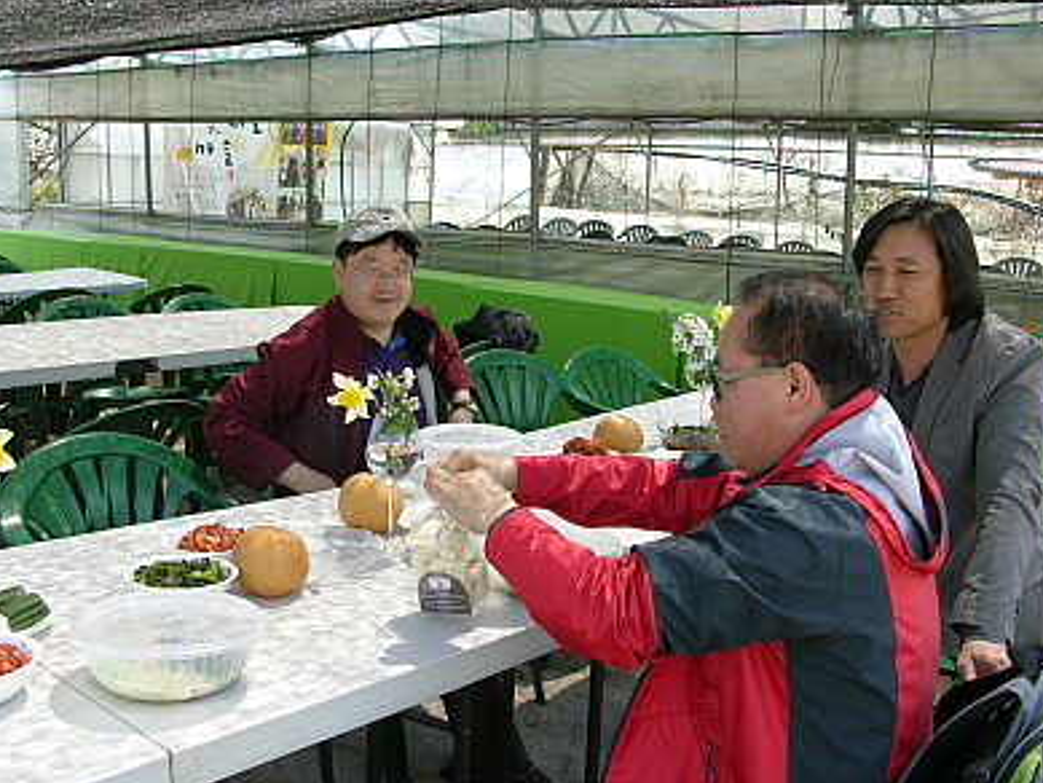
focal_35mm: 36
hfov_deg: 51.3
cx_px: 526
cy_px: 397
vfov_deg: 39.7
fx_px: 1085
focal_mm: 9
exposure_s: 1/64.4
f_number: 7.1
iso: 100
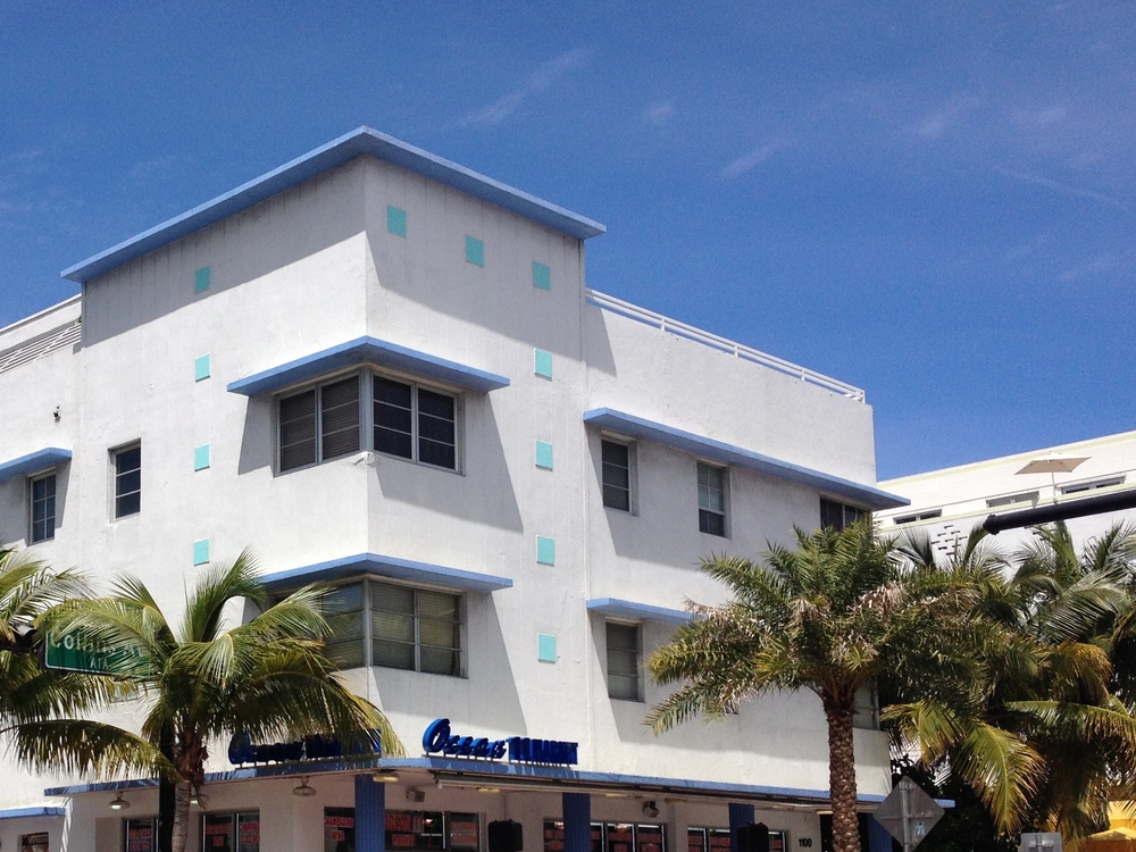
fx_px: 1838
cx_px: 309
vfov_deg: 25.8
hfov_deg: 33.8
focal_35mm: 56
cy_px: 638
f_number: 2.4
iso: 50
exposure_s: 1/2762
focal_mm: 4.28
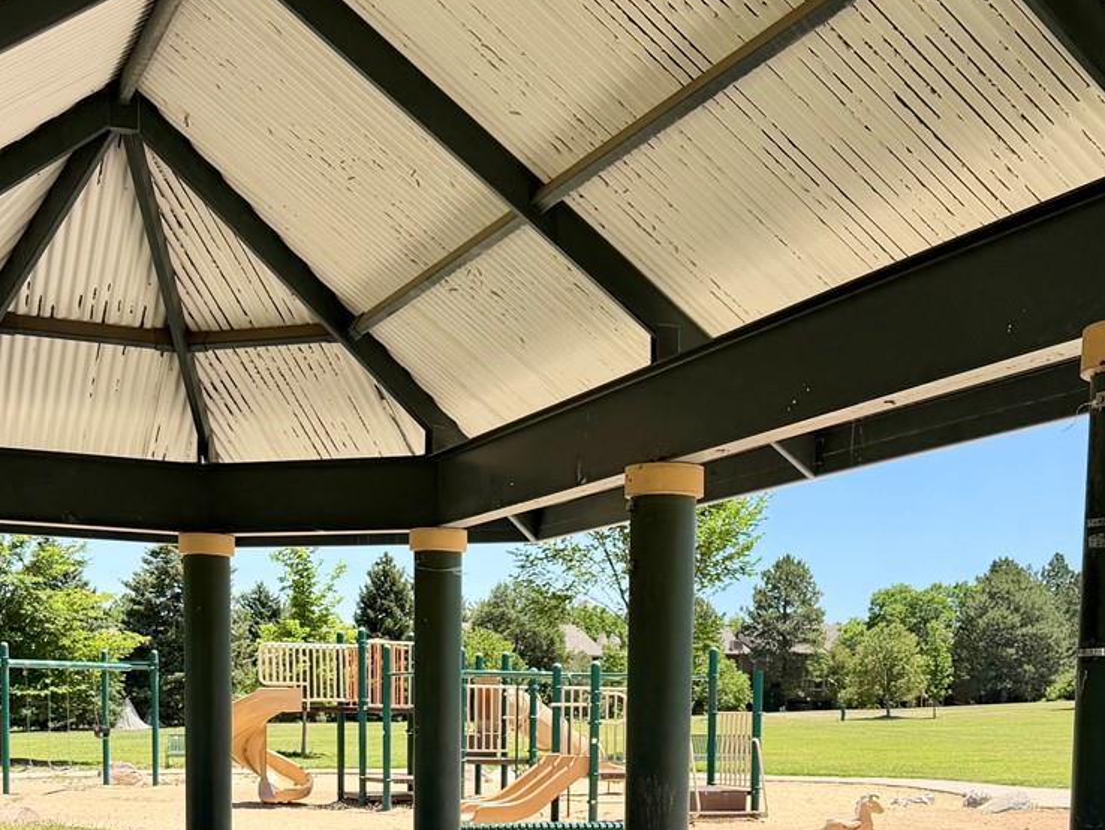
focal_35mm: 52
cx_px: 551
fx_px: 1660
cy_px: 858
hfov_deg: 36.8
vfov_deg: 26.3
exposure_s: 1/2801
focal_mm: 6.76
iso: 80
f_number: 1.78
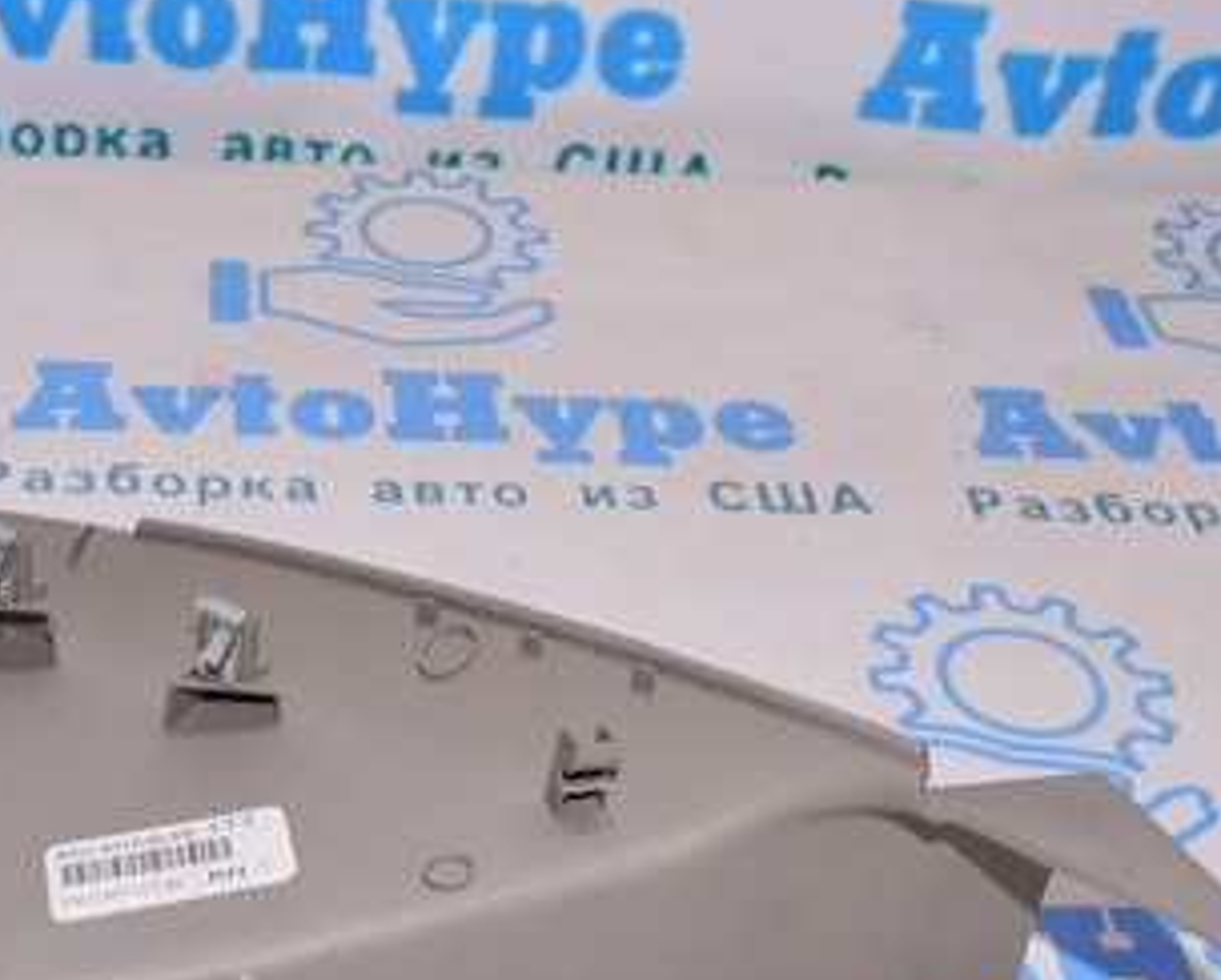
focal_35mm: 68
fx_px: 2460
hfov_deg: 27.2
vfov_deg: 22.3
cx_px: 209
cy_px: 725
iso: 1600
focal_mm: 23
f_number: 8
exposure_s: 1/200
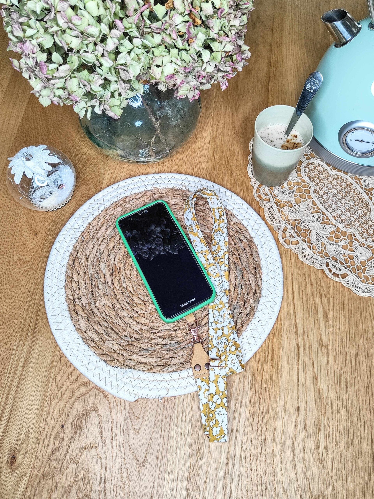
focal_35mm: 23
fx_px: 331
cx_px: 187
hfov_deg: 58.9
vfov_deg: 73.9
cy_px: 250
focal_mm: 5.59
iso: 124
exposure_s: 1/100
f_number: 1.88
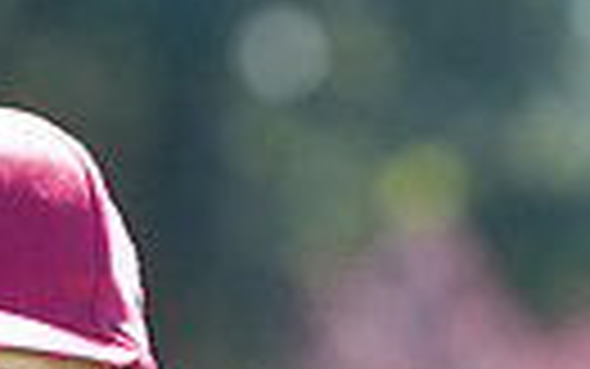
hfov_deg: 2.4
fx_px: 14172
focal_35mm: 881
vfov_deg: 1.5
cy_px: 727
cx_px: -14
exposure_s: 1/1250
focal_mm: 130
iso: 400
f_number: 4.5
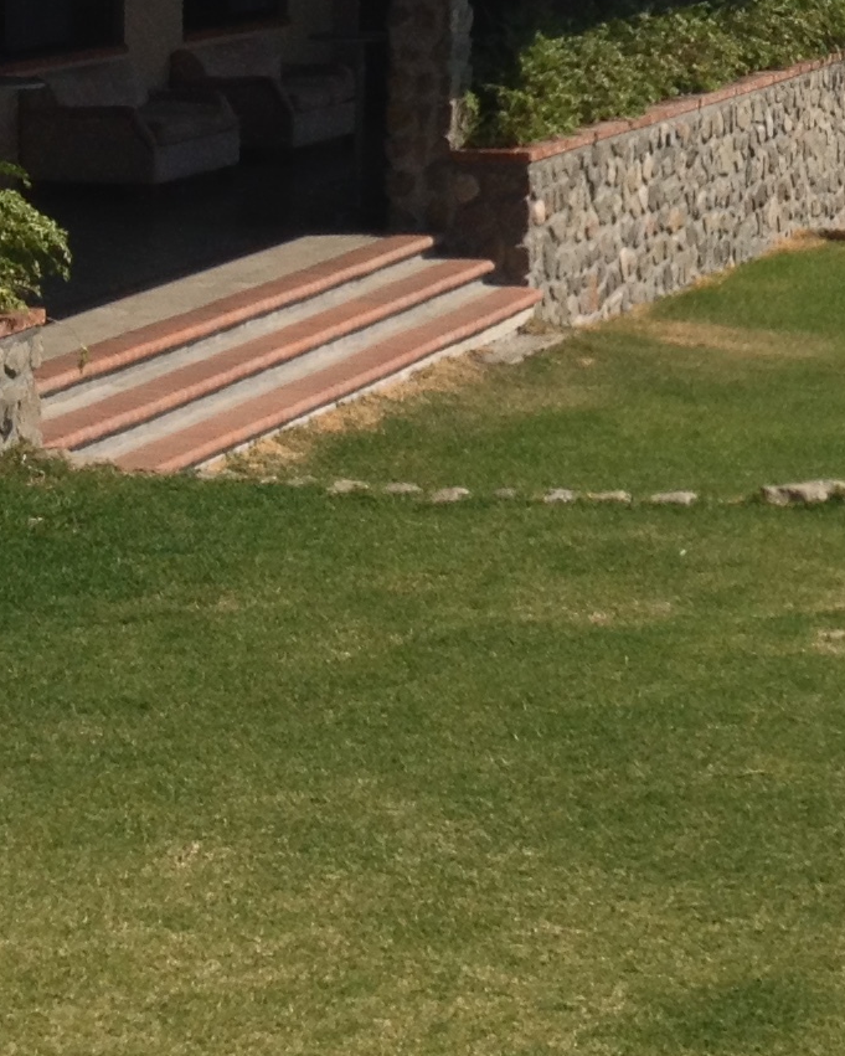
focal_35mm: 131
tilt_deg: -3.1
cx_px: 1117
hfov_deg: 11.5
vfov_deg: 14.2
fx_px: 4094
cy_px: -222
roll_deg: -0.4
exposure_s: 1/1905
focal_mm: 4.28
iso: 50
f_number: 2.4
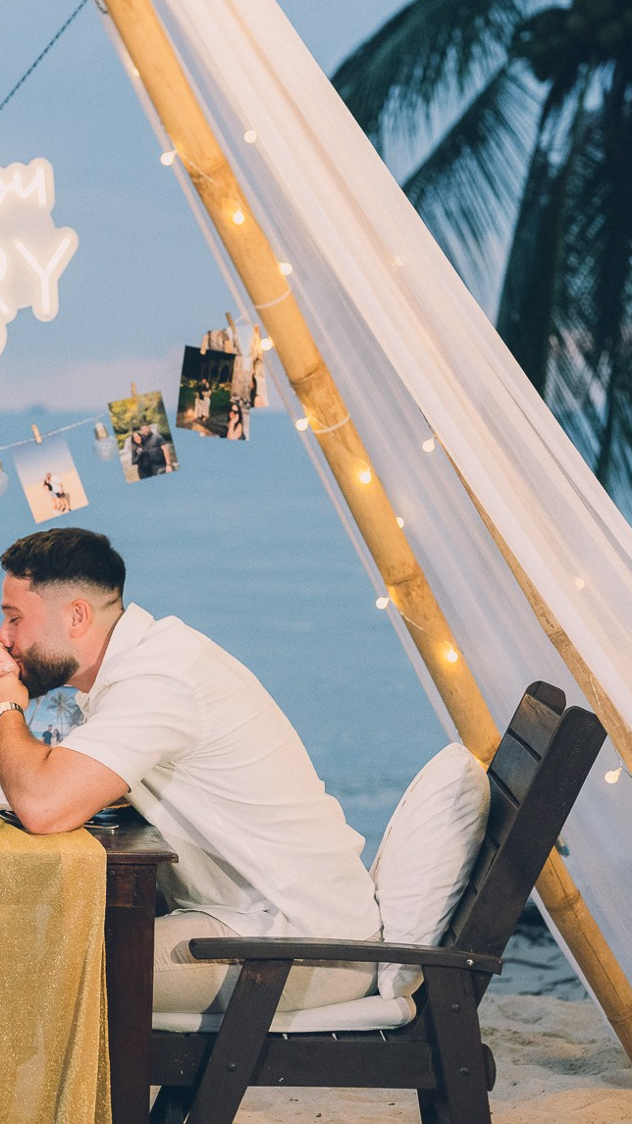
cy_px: 554
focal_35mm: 97
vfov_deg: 22.0
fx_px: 2890
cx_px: -73
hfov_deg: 12.3
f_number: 2.5
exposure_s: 1/250
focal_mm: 50
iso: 2000
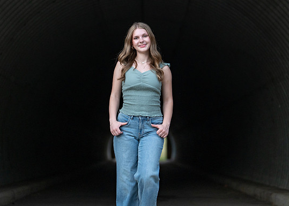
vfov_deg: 18.5
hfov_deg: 25.8
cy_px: 69
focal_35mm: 77
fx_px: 632
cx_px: 150
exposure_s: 1/800
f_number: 1.2
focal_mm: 50
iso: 640
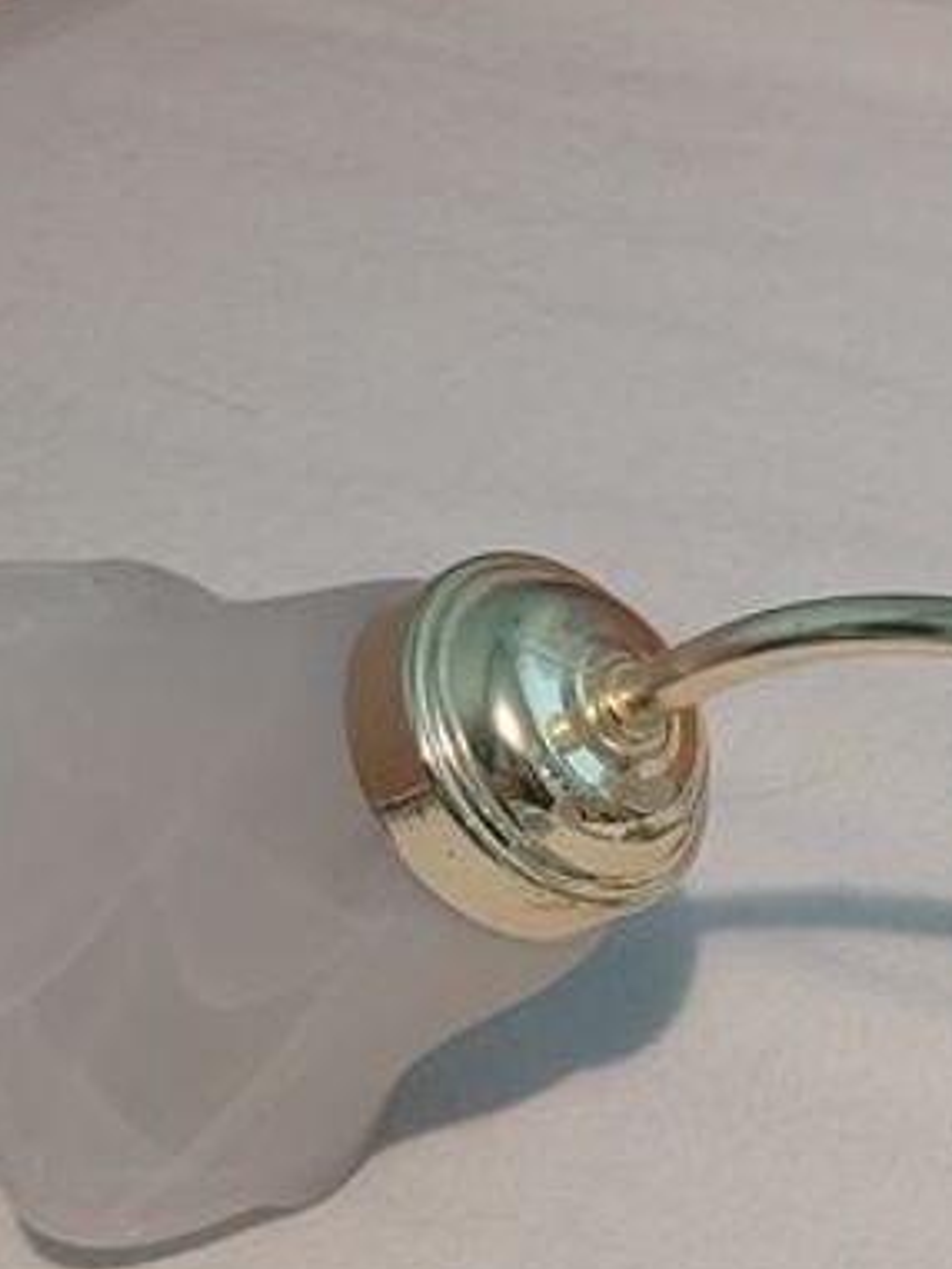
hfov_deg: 14.8
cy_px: 924
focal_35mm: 91
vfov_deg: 21.4
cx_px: 1545
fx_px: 3335
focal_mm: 5.4
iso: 800
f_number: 1.8
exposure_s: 1/50
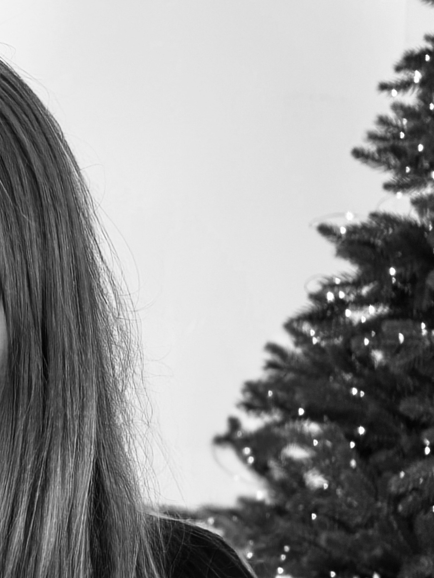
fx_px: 3310
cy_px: 356
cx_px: 125
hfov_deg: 7.5
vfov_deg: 10.0
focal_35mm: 198
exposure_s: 1/50
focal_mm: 16.89
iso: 500
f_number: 2.8
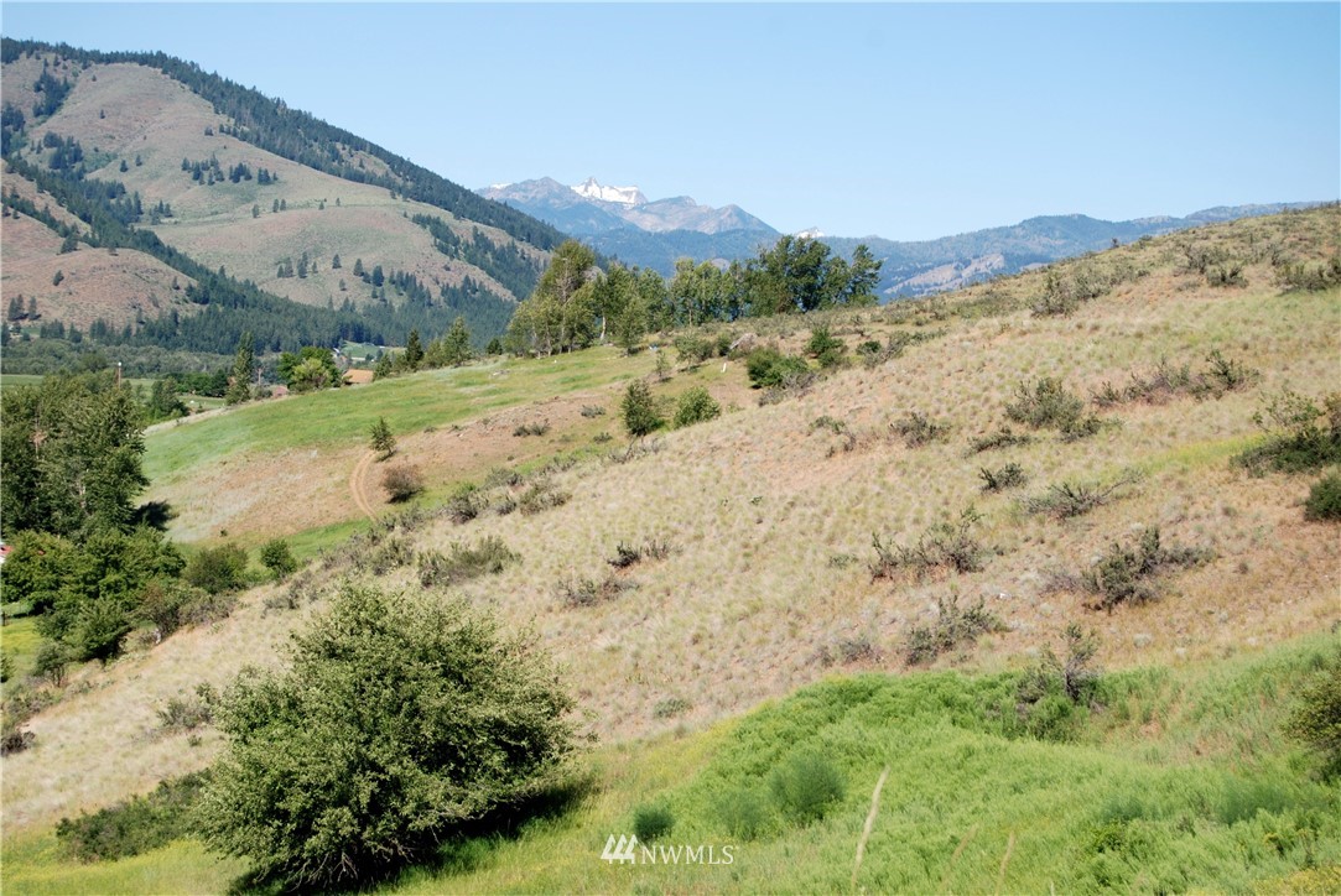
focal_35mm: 82
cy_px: 448
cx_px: 670
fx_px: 3076
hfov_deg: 24.6
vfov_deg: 16.6
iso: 100
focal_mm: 55
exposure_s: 1/250
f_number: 8
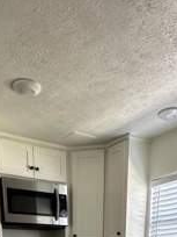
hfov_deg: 32.7
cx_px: 68
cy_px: 351
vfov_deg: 28.6
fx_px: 300
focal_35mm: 44
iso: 200
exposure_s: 1/99
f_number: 2.2
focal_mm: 2.22
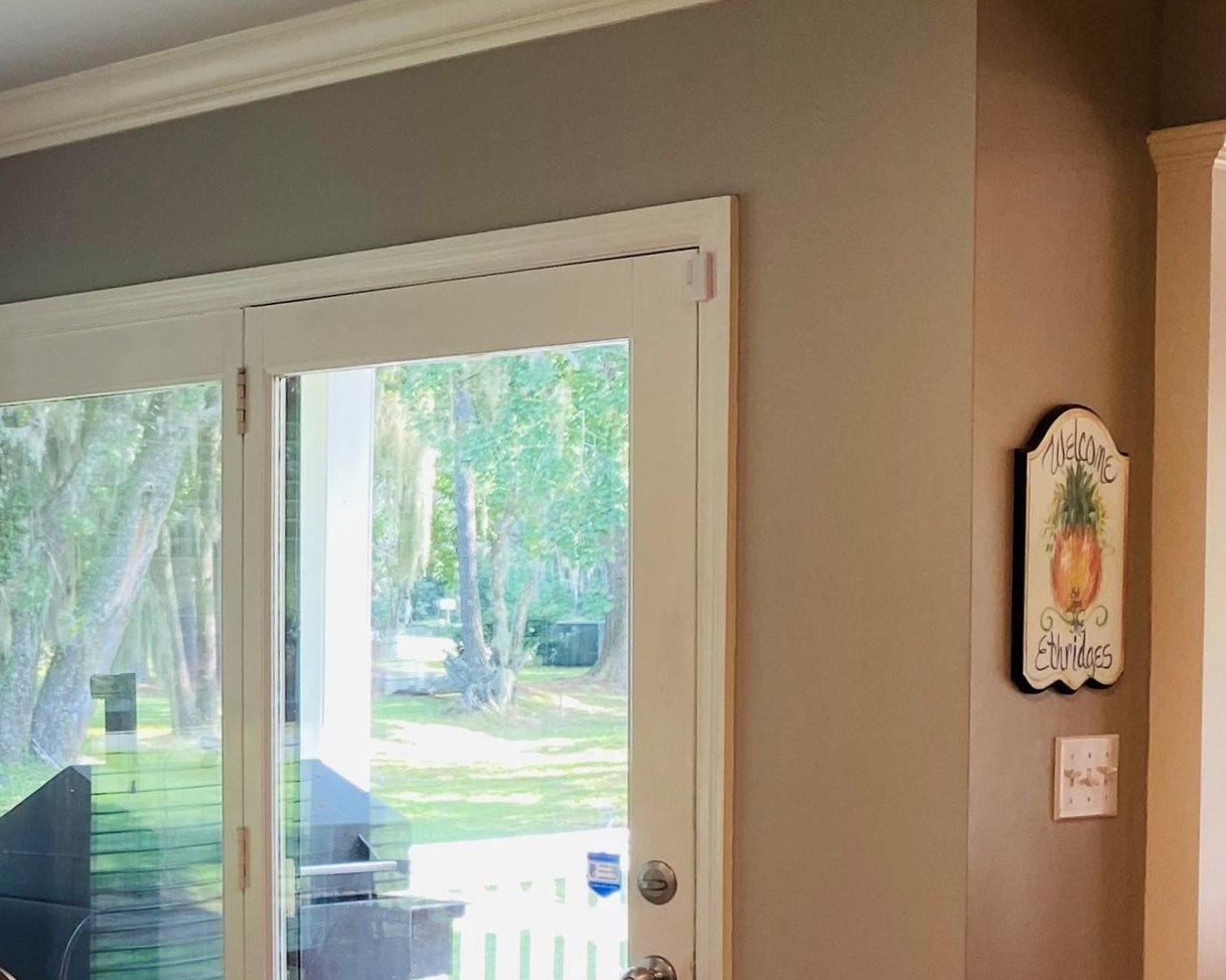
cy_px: 726
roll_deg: +2.2
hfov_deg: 26.8
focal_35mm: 64
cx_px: -178
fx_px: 2322
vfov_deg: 23.6
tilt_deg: -3.2
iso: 50
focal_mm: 4.25
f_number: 1.8
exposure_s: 1/120
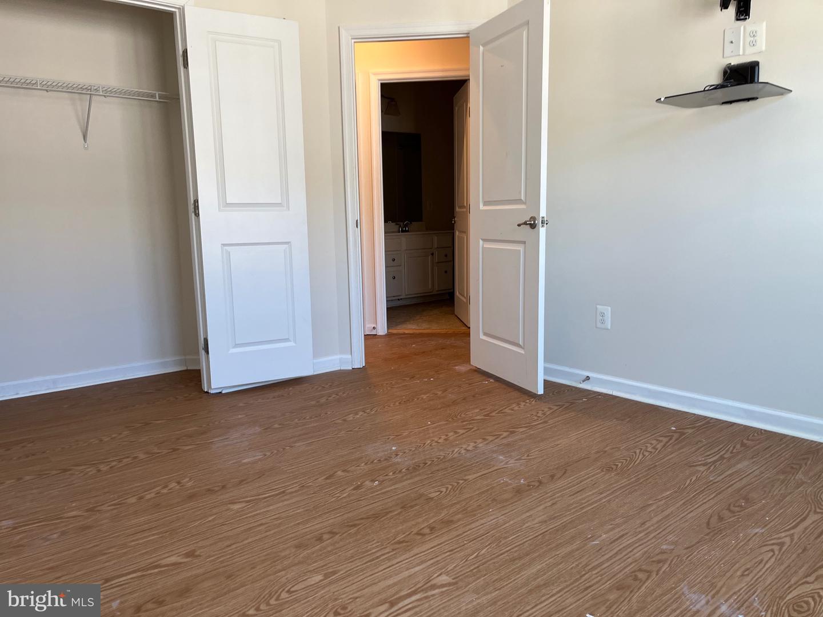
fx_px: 618
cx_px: 412
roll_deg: +0.6
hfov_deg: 67.3
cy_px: 308
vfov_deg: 53.1
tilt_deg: -8.9
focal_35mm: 26
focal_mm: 5.1
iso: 100
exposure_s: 1/120
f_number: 1.6
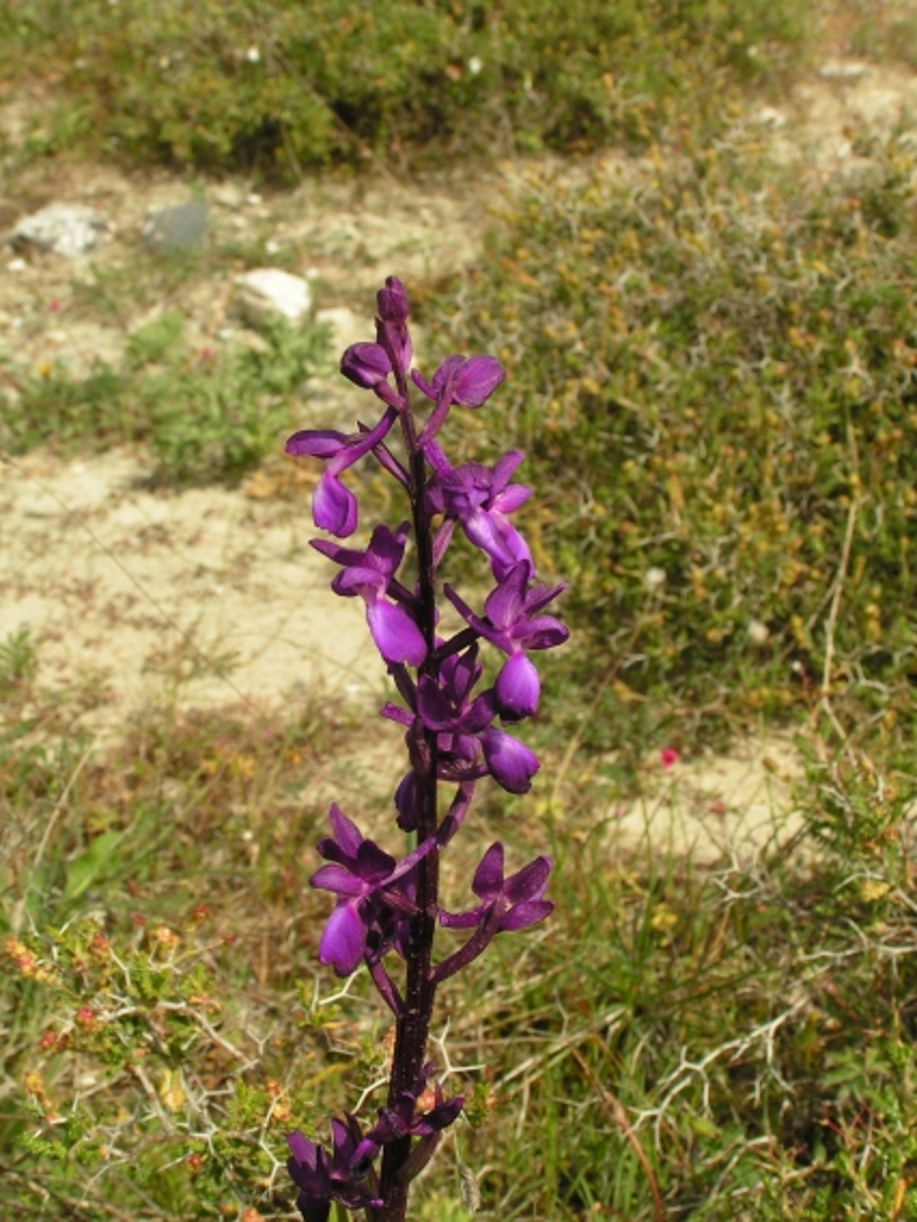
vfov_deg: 29.0
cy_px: 611
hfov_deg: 21.9
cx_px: 458
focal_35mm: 67
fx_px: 2366
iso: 50
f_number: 5.6
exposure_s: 1/400
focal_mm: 11.1
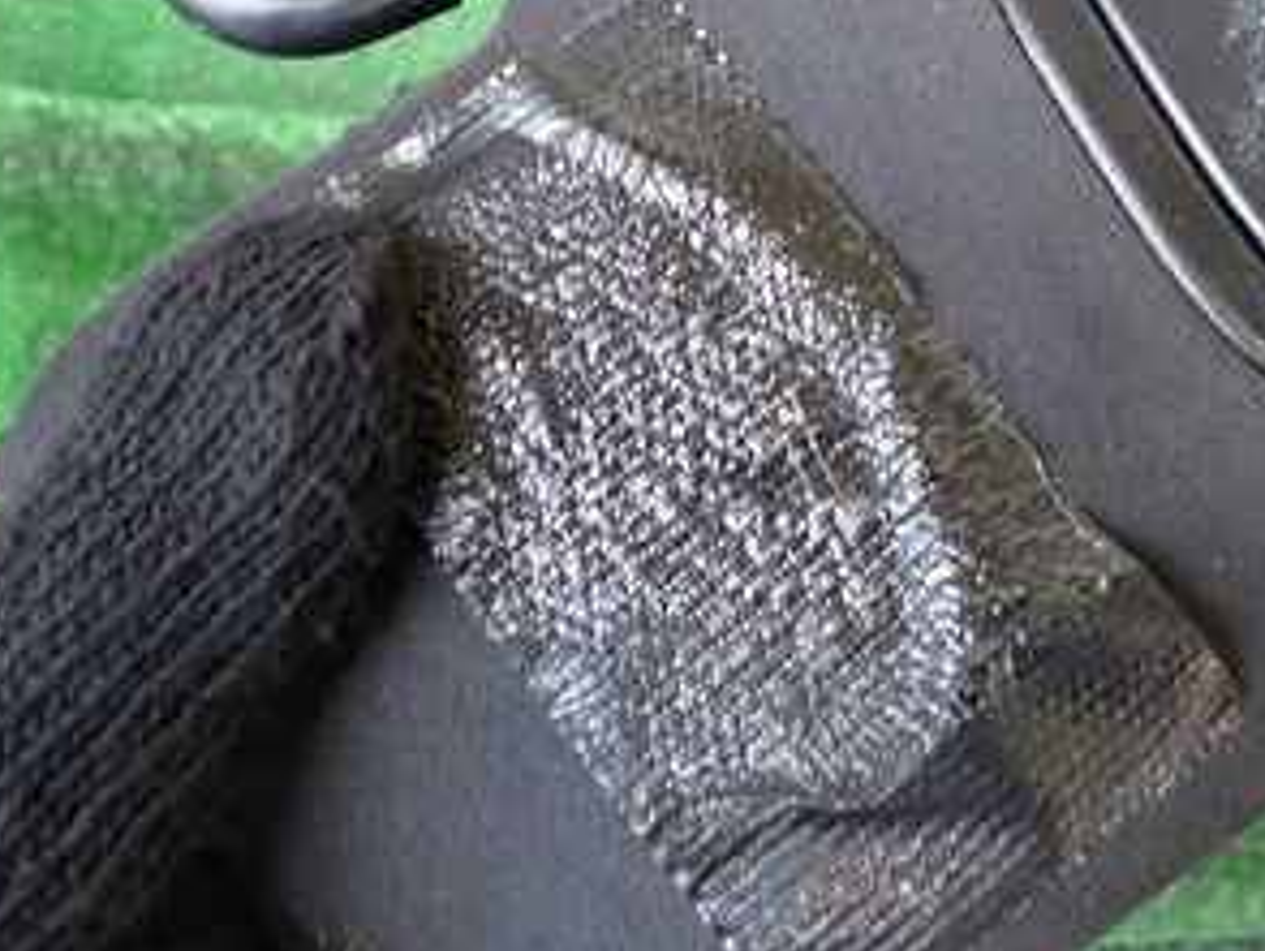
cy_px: 103
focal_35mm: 51
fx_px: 1865
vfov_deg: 27.6
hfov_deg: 35.1
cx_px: 1157
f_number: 2
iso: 100
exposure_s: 1/60
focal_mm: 4.5
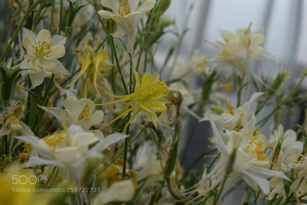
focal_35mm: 78
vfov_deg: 17.5
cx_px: 154
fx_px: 665
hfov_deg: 26.0
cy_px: 102
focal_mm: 52
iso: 200
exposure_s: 1/250
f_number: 8
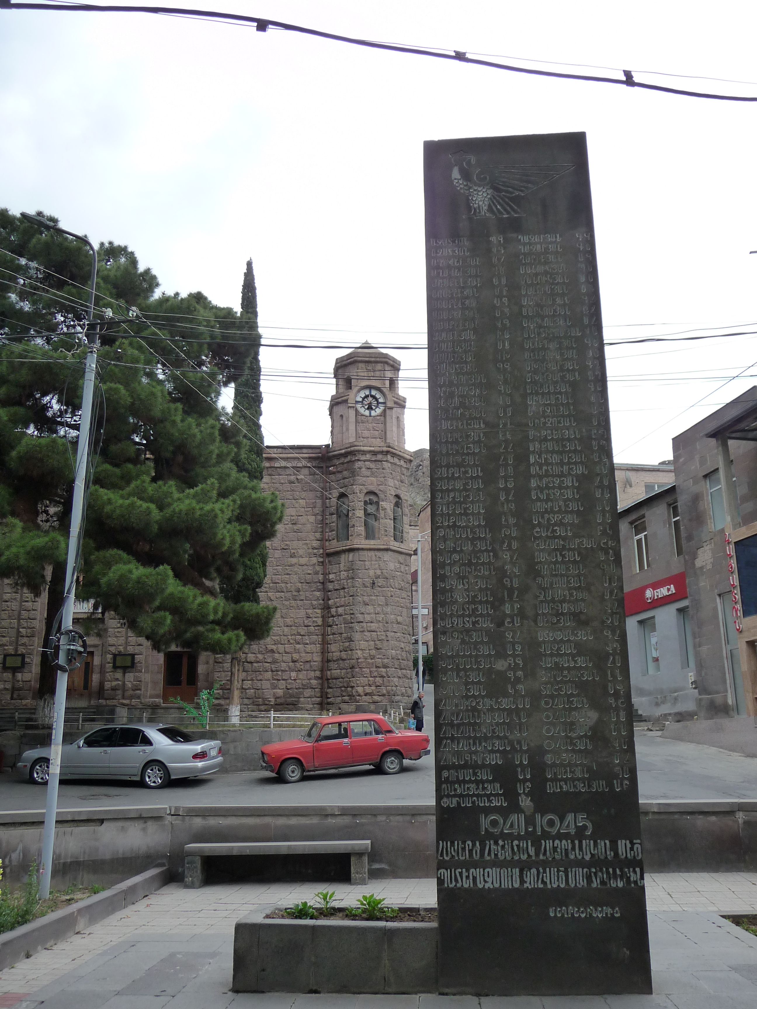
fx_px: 875
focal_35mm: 30
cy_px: 504
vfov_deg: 60.0
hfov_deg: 46.8
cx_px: 378
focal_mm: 5
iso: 160
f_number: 3.4
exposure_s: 1/160
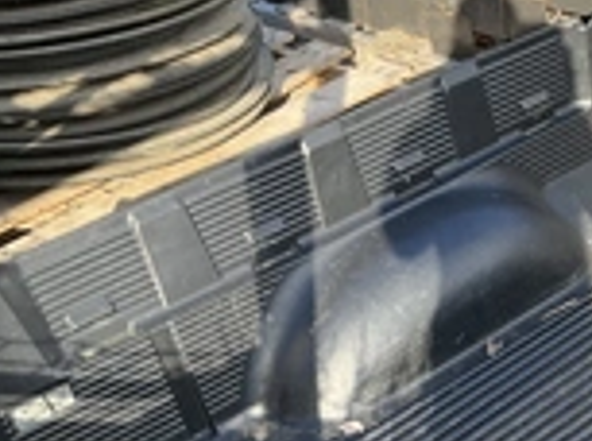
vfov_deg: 18.7
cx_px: 631
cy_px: 468
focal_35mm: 76
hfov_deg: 24.2
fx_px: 1297
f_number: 1.8
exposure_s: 1/218
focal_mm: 3
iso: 20
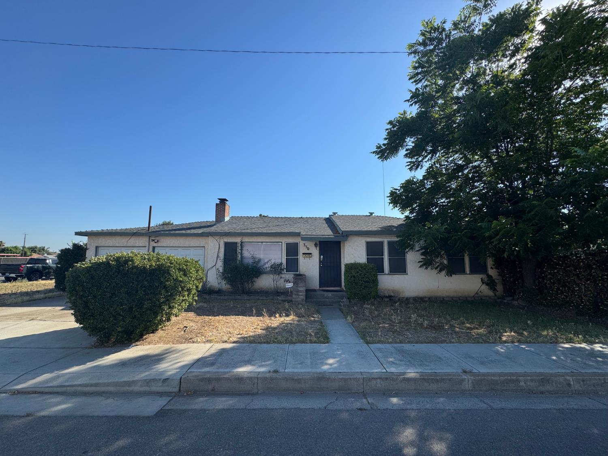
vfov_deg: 85.7
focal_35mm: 14
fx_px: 246
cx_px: 304
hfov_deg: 102.1
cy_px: 228
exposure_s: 1/1789
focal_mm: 2.22
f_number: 2.2
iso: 50
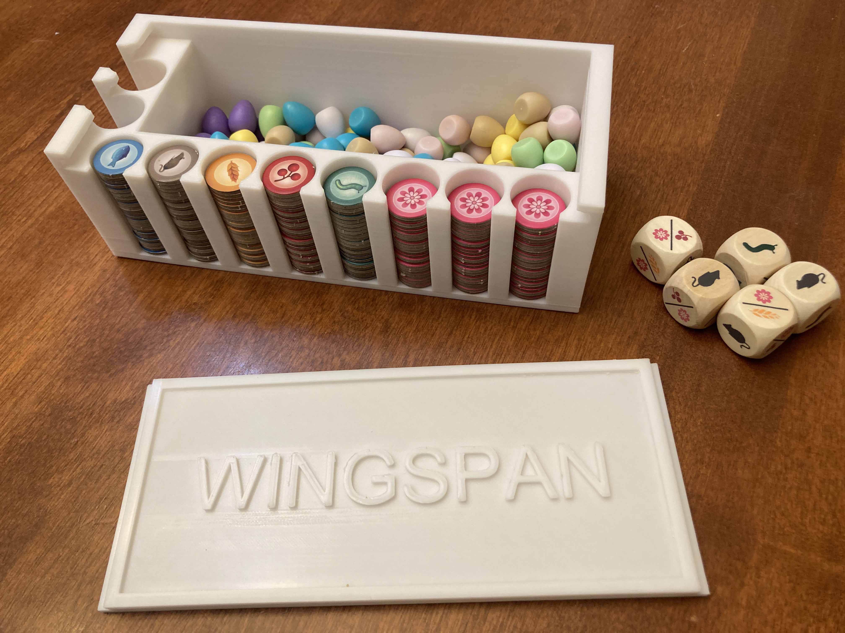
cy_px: 316
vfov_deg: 49.7
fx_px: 683
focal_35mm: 28
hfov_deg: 63.4
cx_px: 422
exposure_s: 1/60
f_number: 1.8
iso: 100
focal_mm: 3.99
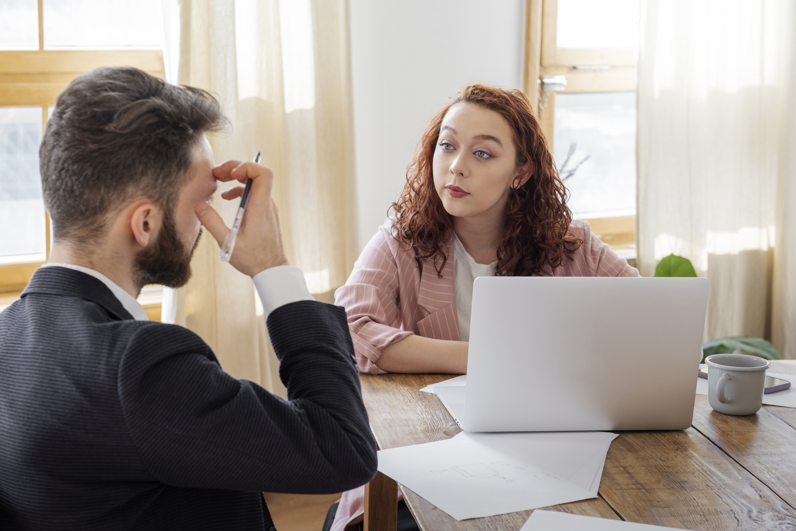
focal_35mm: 70
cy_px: 266
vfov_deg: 19.5
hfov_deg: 28.8
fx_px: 1548
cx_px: 398
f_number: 7.1
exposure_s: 1/160
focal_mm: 70
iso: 500
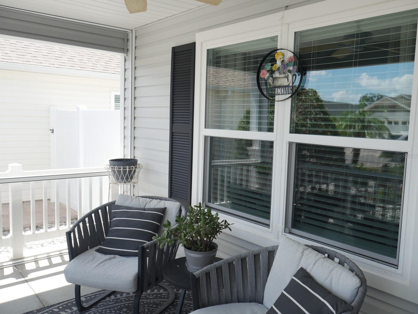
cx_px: 212
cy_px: 156
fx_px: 350
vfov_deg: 48.2
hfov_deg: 61.7
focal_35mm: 29
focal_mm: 14
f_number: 5
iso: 200
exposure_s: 1/200
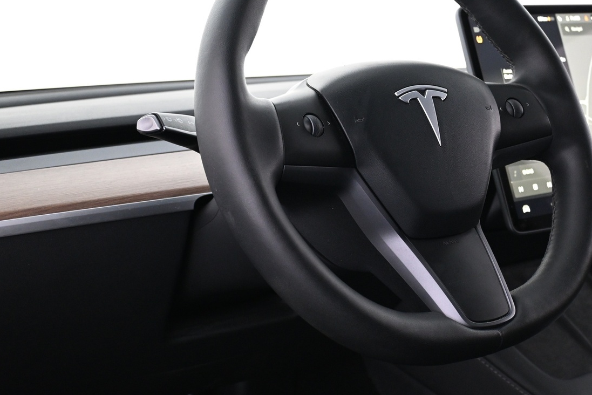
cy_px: 137
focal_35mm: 62
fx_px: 1020
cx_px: 394
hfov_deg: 32.1
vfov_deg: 21.9
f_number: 4.5
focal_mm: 28
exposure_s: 1/15
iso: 1600
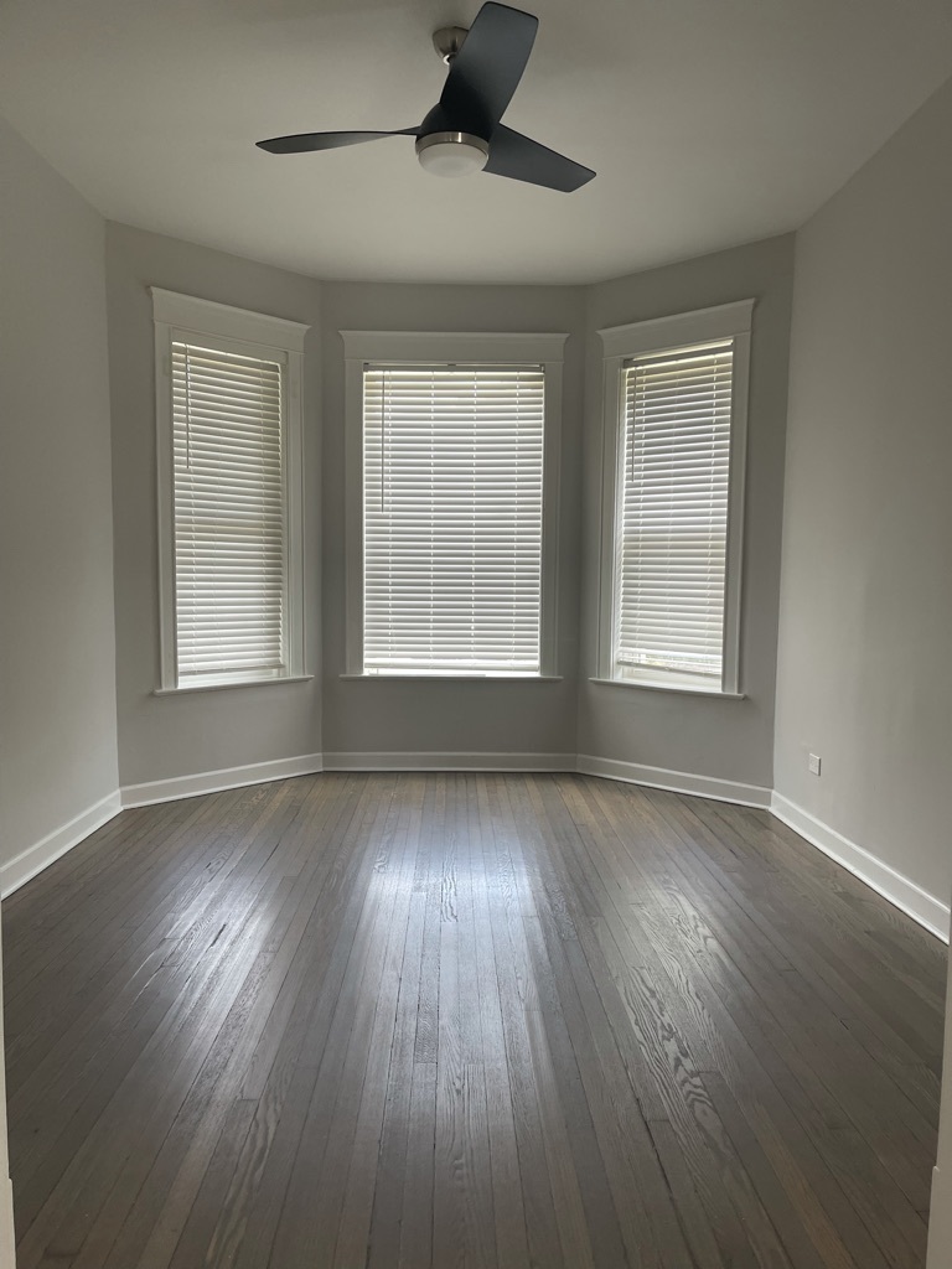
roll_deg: -0.7
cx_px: 476
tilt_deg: -4.8
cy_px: 634
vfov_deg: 67.3
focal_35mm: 26
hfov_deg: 53.1
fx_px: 953
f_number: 1.6
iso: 100
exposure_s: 1/121
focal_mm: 5.1
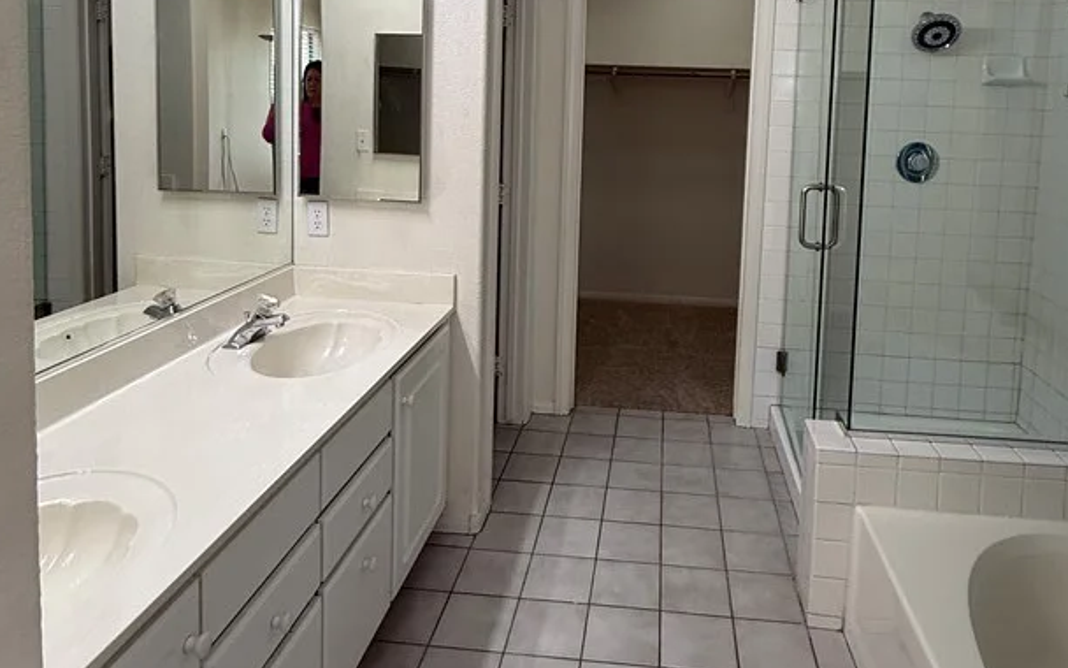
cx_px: 603
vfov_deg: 47.1
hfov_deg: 72.2
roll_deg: -2.2
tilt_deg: -2.3
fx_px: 728
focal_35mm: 25
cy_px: 153
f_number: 2.2
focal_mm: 2.22
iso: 160
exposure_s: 1/120
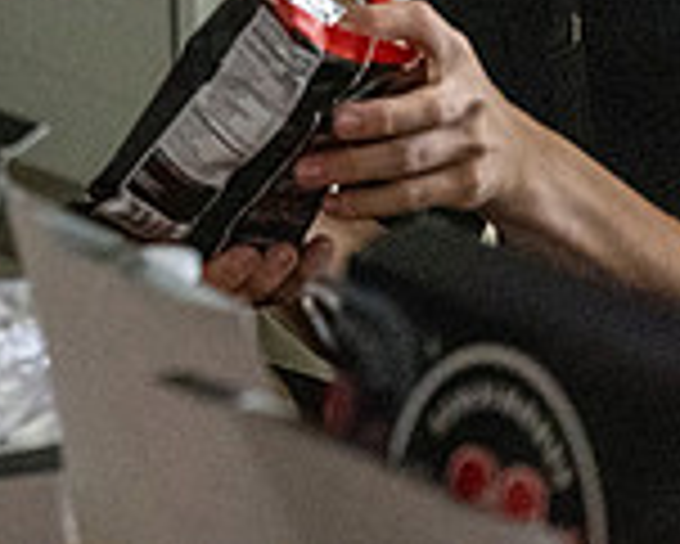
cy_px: -317
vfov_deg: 6.1
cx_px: -387
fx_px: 5075
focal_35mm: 252
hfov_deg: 7.5
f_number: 4
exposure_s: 1/800
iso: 16000
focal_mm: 70
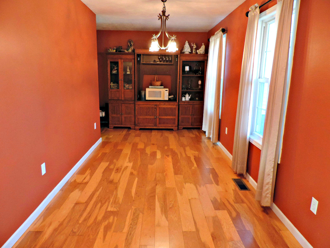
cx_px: 165
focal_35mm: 24
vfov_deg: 56.8
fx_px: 229
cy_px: 124
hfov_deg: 71.6
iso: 320
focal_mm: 4.3
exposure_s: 1/30
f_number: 3
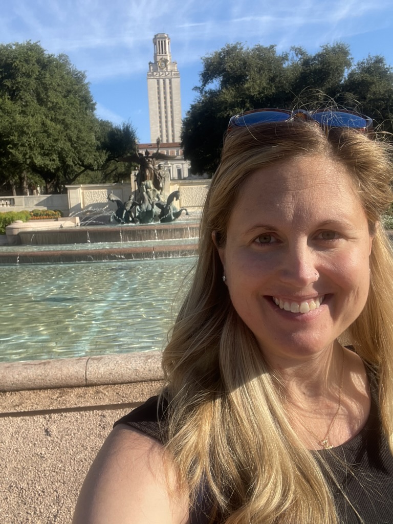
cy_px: 262
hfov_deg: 46.8
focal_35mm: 30
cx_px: 196
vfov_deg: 60.0
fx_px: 454
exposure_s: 1/772
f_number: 2.2
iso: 25
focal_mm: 2.71
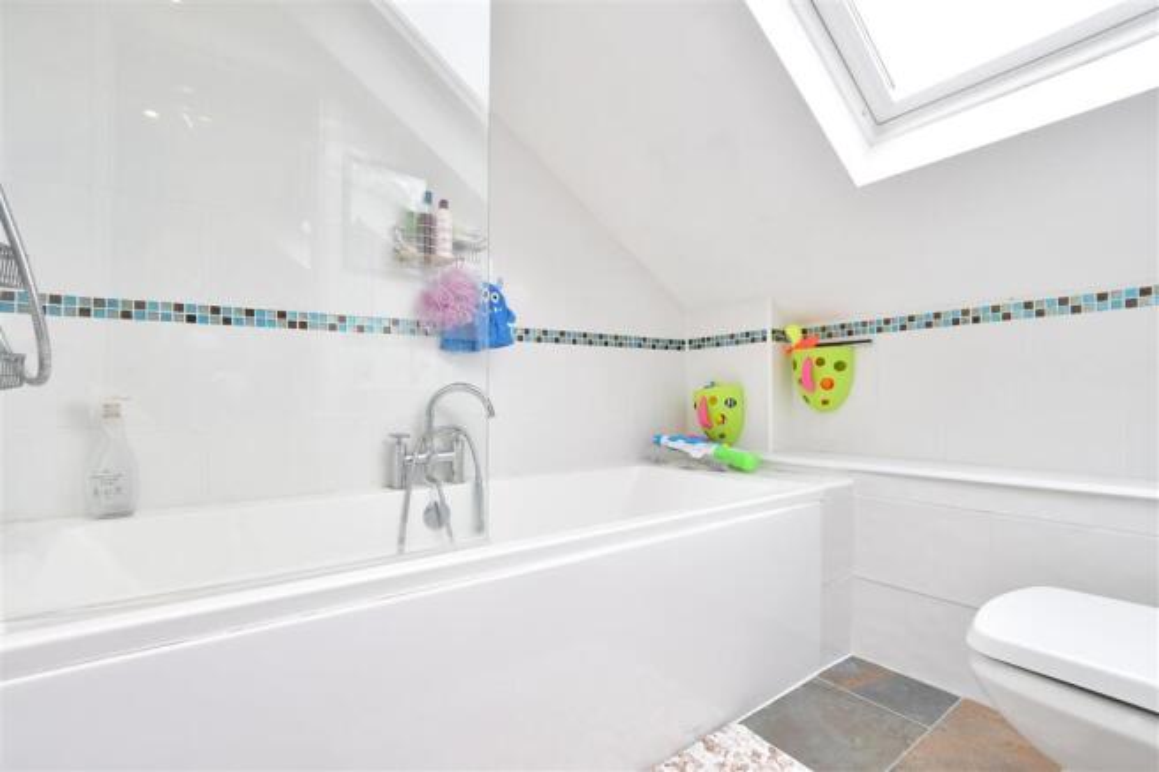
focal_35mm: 15
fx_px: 483
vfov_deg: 77.3
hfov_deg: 100.4
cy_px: 386
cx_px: 580
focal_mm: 10
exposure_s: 1/25
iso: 400
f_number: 7.1
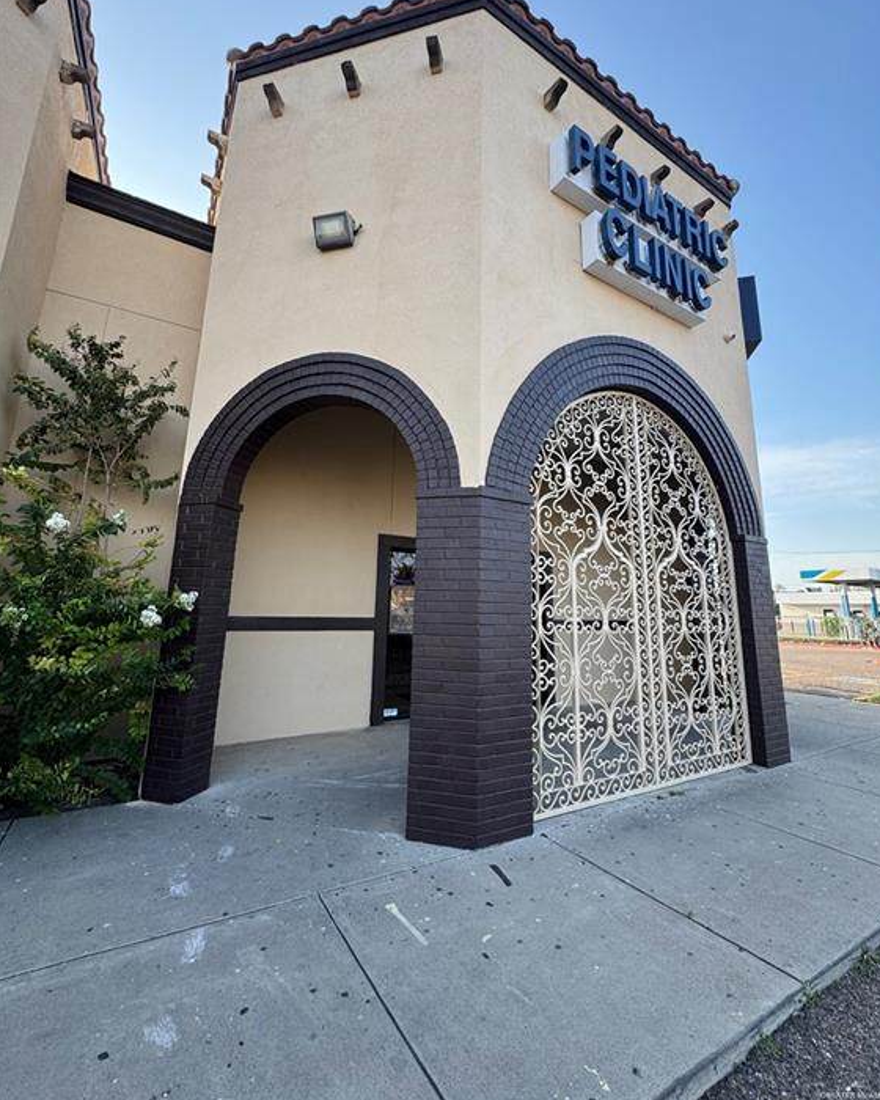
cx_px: 448
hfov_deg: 84.0
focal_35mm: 15
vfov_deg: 96.6
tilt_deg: +13.1
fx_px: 488
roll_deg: -0.5
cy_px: 511
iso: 40
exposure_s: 1/233
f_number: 2.2
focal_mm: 2.22
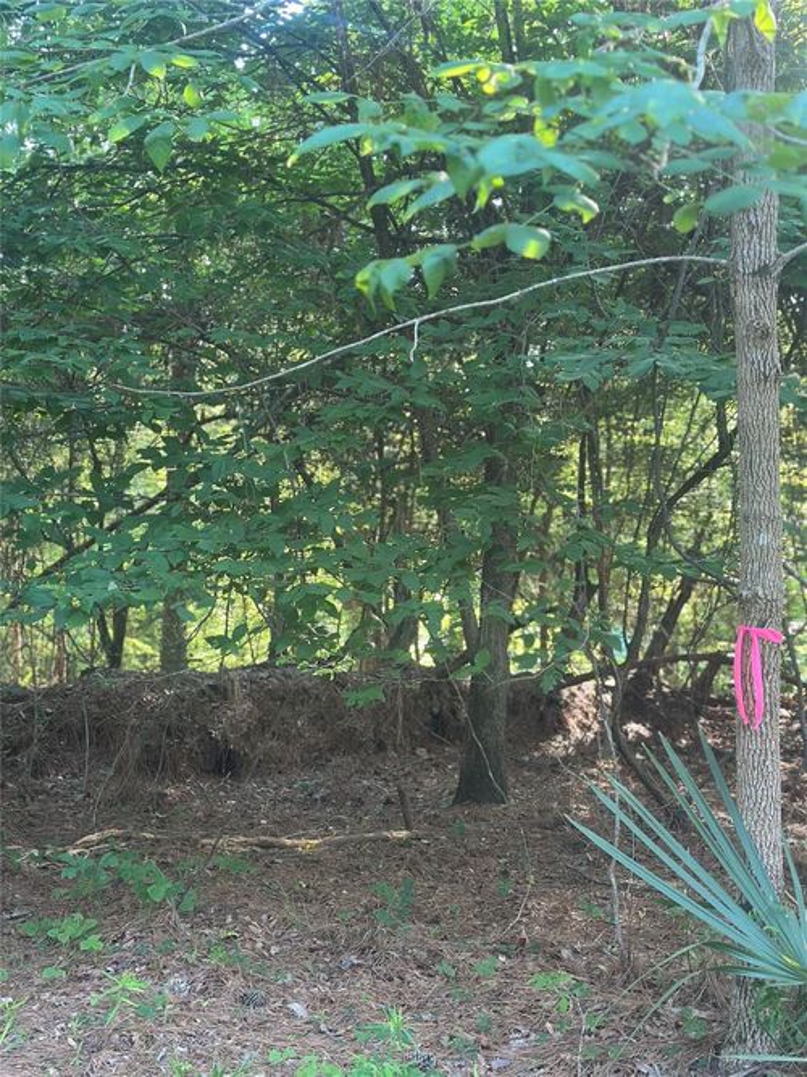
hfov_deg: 30.3
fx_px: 1493
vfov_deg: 39.7
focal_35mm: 48
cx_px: 404
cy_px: 538
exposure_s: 1/63
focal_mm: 6.86
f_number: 1.78
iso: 125
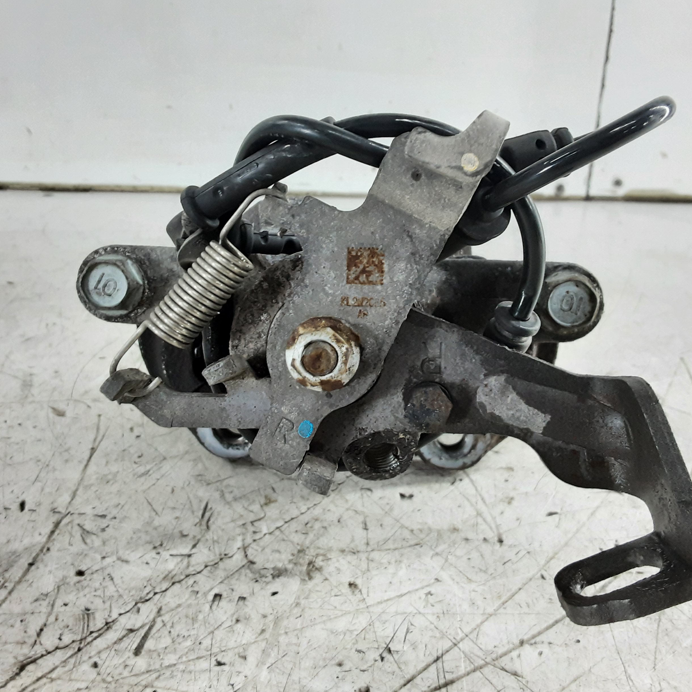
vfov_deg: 51.1
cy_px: 347
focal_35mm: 32
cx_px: 354
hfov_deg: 51.1
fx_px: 724
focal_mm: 2.91
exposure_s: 1/50
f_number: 1.9
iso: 160
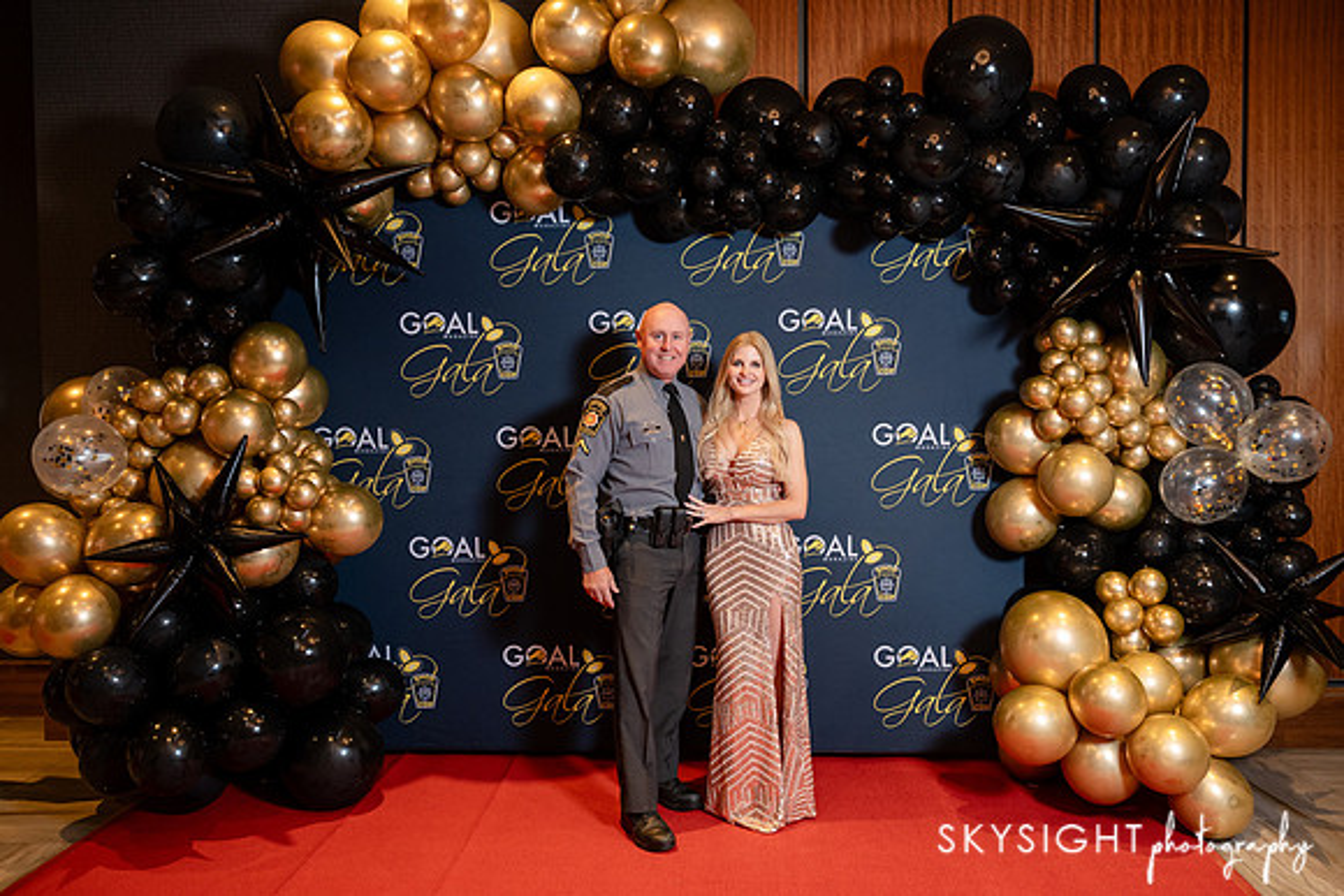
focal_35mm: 28
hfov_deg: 64.8
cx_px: 672
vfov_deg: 45.9
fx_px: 1058
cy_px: 448
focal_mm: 28
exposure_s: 1/200
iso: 1600
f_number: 3.2
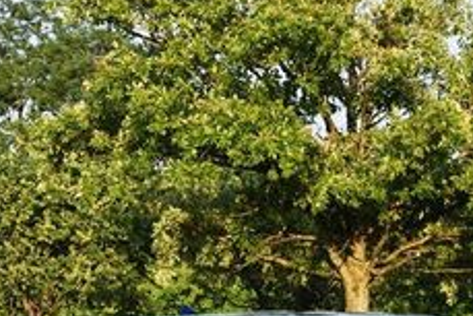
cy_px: 334
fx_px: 3029
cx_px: 477
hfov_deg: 8.9
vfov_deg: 6.0
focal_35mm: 230
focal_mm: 55
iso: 200
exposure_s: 1/250
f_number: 8
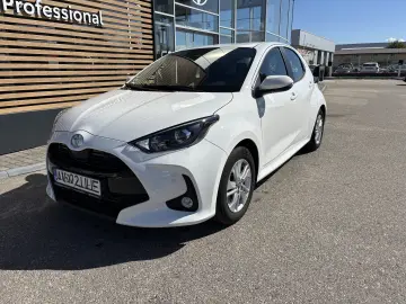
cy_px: 152
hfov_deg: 67.3
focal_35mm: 26
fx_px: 305
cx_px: 203
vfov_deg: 53.1
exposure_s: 1/5952
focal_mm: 5.96
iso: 50
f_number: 1.6
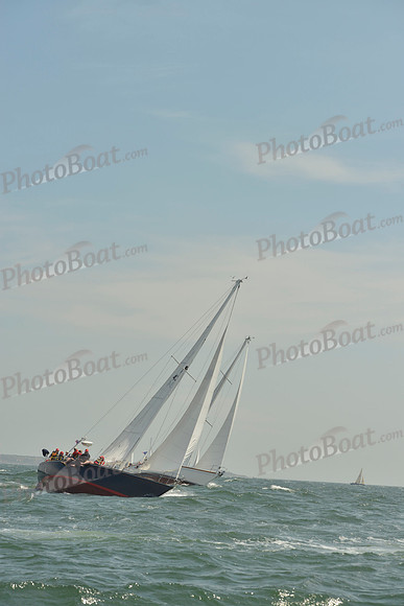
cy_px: 303
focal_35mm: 85
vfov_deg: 23.9
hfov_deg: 16.1
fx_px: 1430
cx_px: 202
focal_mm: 85
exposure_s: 1/1250
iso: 200
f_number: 9
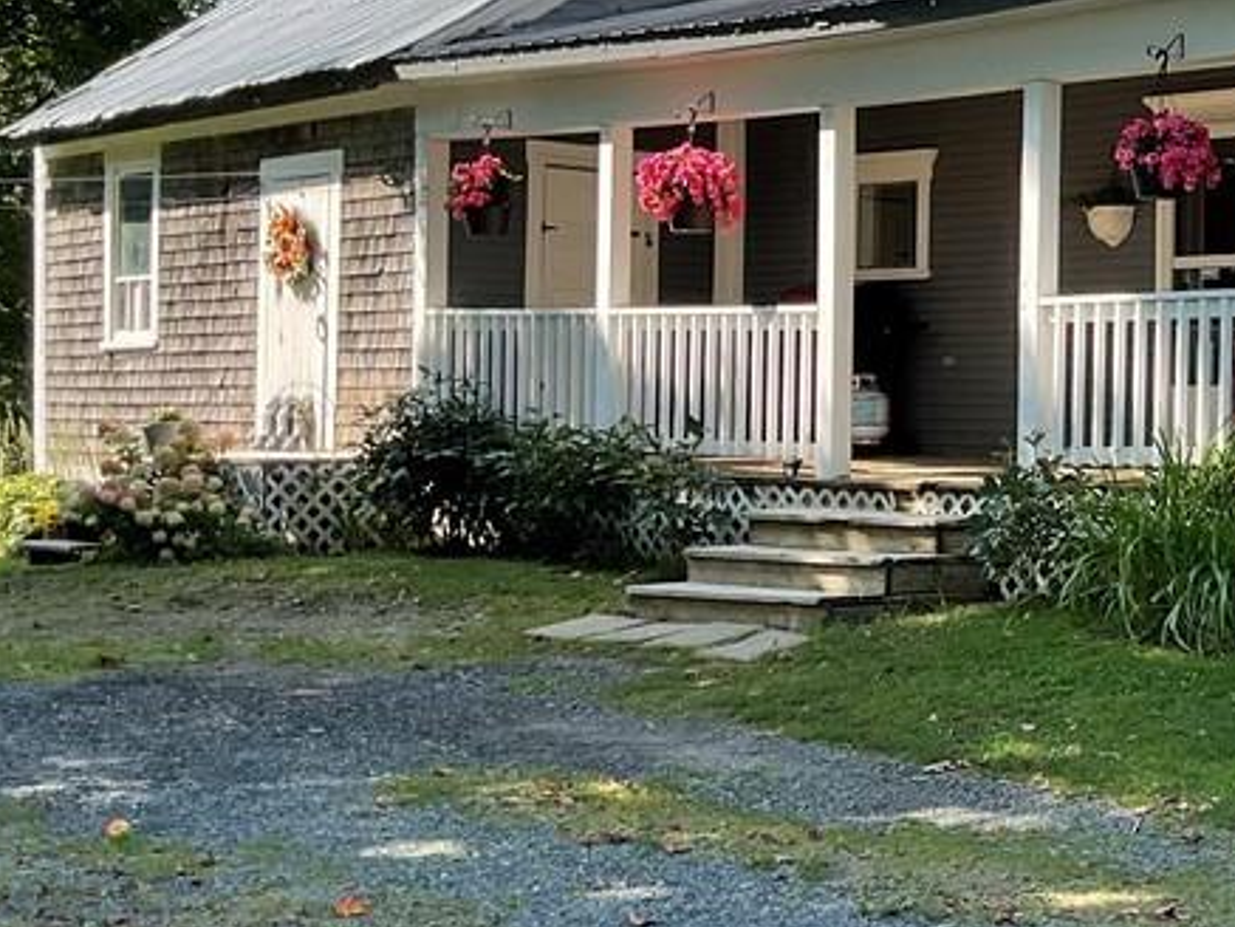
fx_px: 2427
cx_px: 1413
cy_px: 356
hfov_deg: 26.0
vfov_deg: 21.6
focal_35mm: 68
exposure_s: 1/568
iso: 16
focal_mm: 3
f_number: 1.8
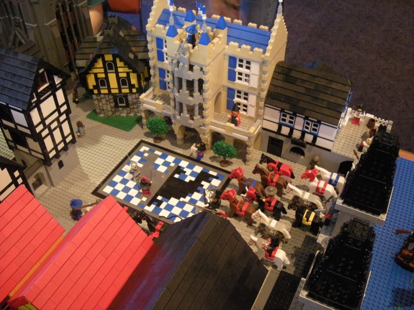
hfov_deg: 52.6
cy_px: 155
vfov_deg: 40.7
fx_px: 419
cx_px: 207
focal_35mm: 35
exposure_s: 1/4.7
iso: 400
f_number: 2.8
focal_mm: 5.7
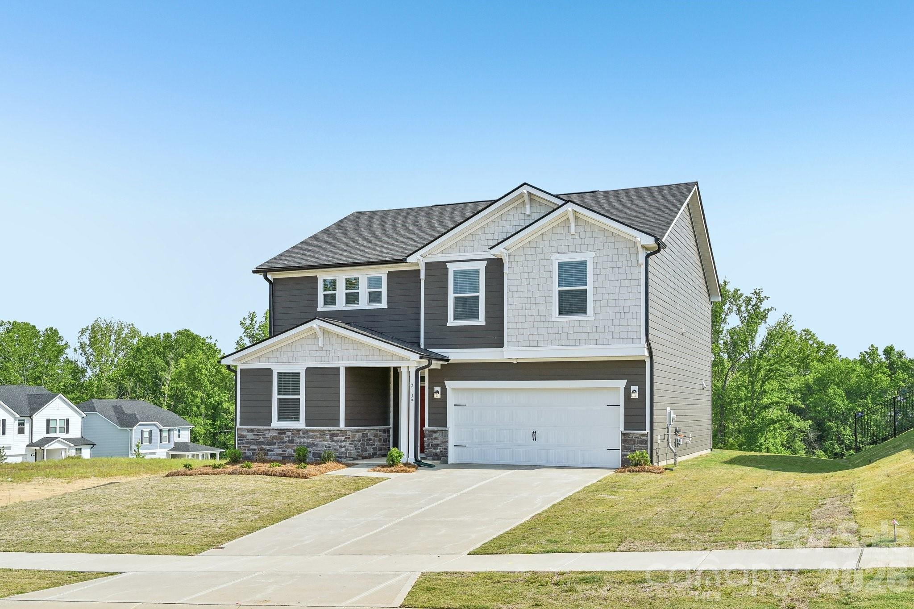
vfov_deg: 38.9
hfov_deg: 55.8
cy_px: 304
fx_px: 863
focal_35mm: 34
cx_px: 457
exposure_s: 1/640
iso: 100
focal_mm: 34
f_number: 8
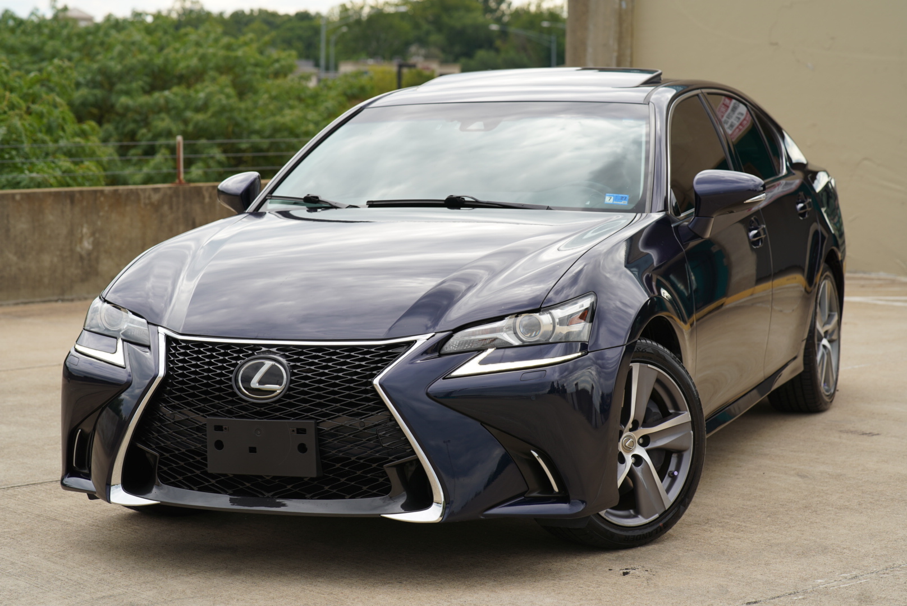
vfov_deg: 16.1
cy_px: 303
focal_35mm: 85
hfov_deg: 23.9
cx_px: 454
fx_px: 2143
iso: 100
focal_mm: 85
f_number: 4.5
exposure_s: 1/200
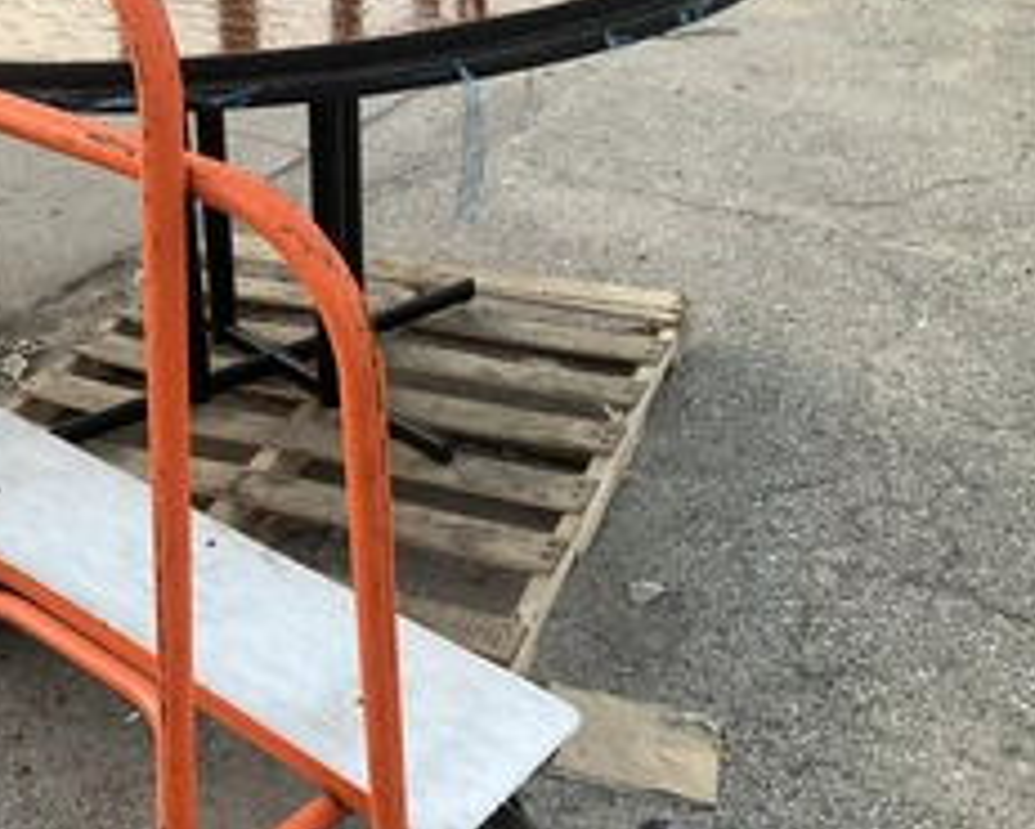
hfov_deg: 36.2
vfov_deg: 30.8
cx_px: 143
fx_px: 1502
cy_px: 466
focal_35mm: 49
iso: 64
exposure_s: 1/119
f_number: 1.8
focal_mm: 3
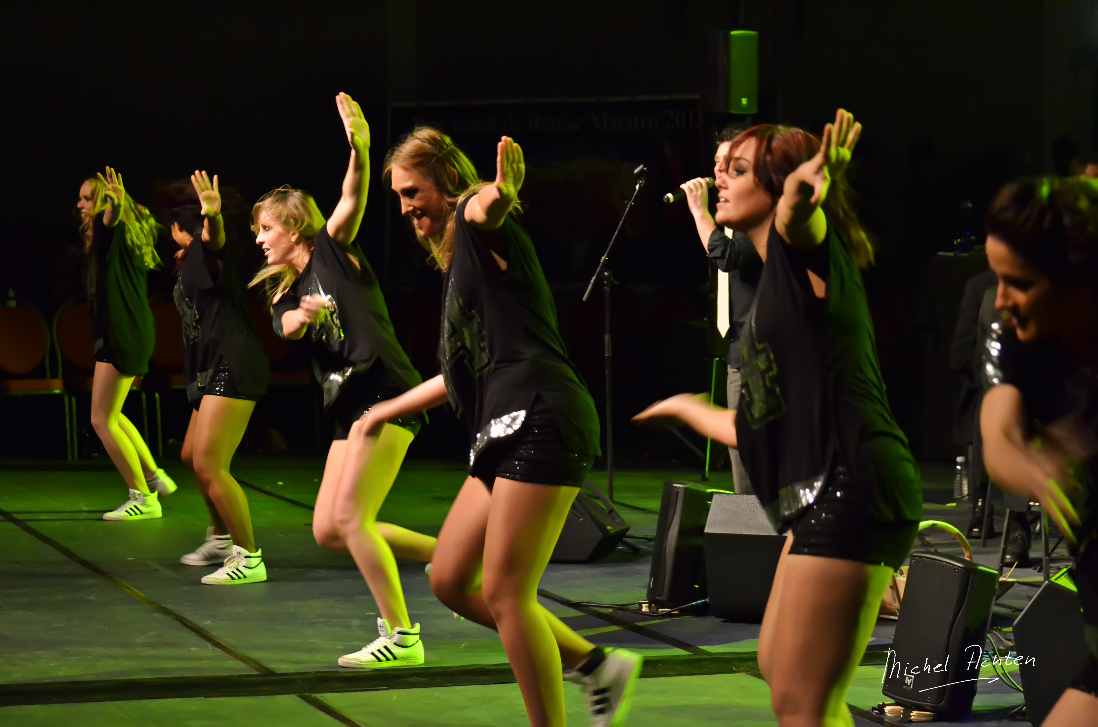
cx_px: 549
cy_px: 364
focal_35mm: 105
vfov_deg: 13.0
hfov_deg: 19.5
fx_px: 3196
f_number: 4.5
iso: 2500
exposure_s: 1/80
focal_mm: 70
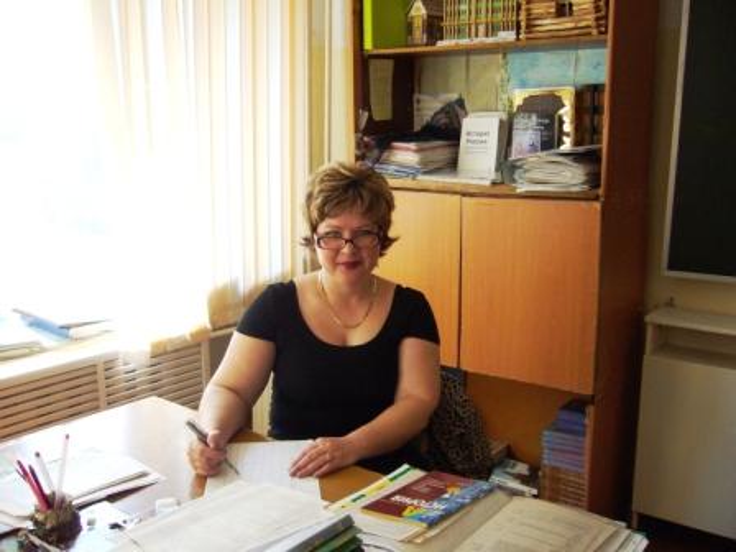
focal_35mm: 35
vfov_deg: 40.7
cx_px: 368
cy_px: 276
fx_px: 744
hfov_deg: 52.6
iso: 100
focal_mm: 5.8
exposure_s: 1/200
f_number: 2.8
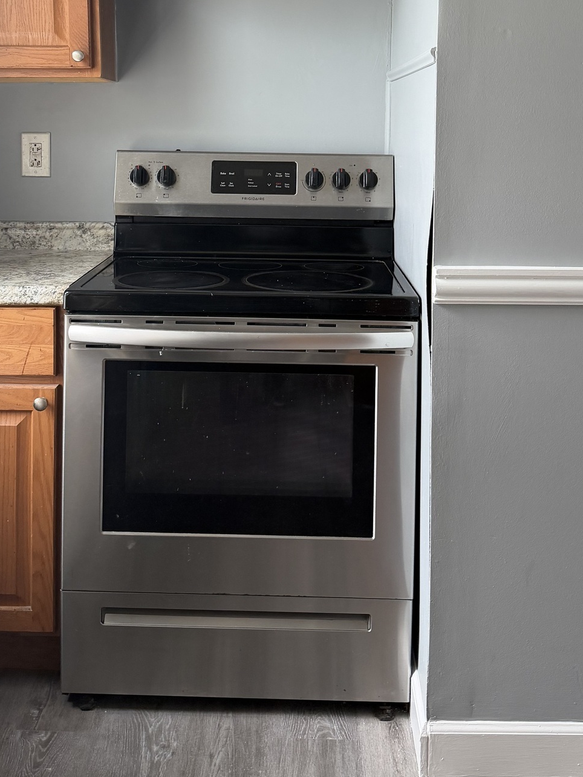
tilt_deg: -3.1
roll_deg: +0.7
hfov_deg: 33.6
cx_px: 275
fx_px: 966
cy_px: 180
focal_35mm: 43
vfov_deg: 42.3
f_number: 1.78
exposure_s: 1/192
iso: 160
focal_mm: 6.76
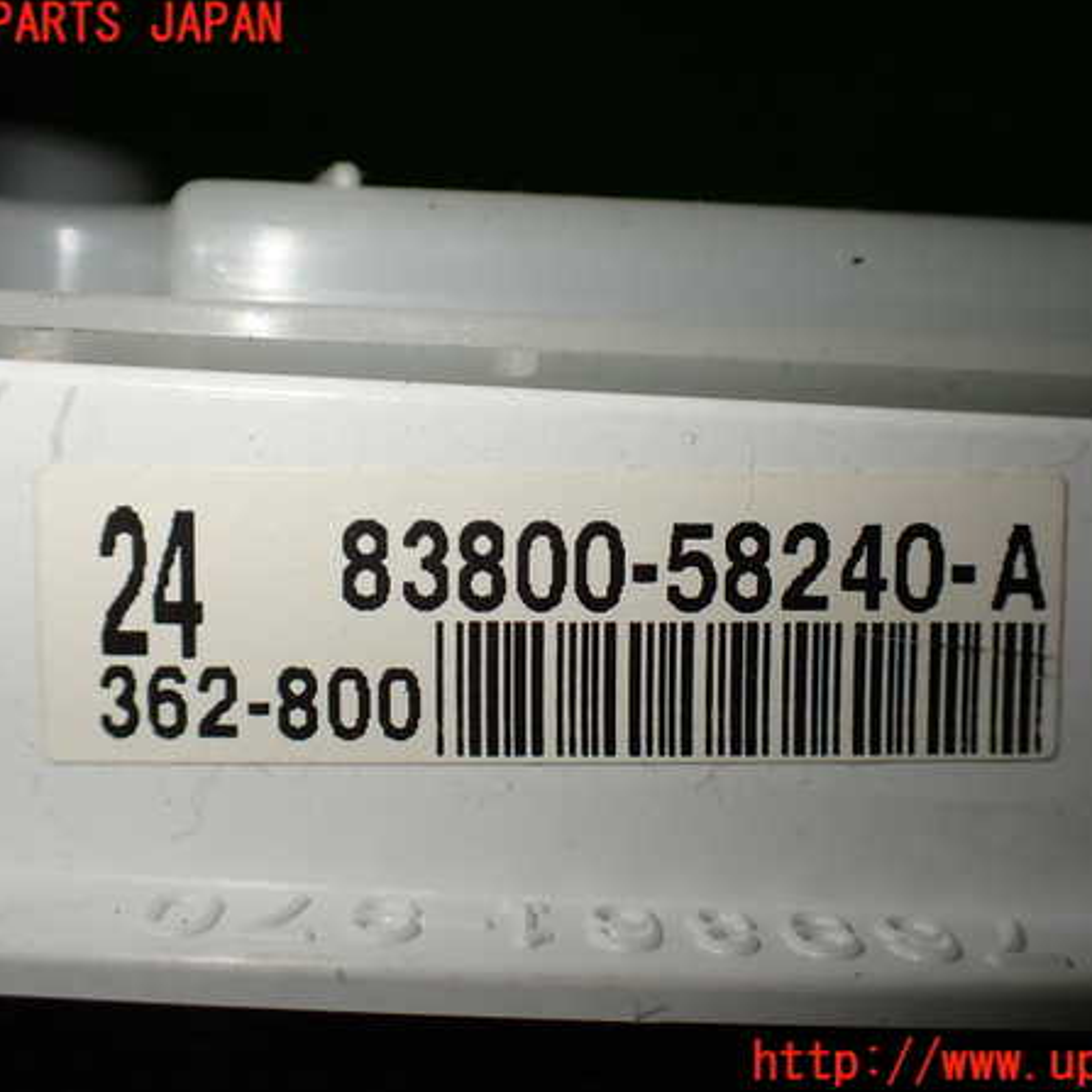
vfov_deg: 43.9
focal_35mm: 38
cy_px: 545
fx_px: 1356
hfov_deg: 43.8
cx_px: 572
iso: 100
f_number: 2.4
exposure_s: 1/160
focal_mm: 5.79
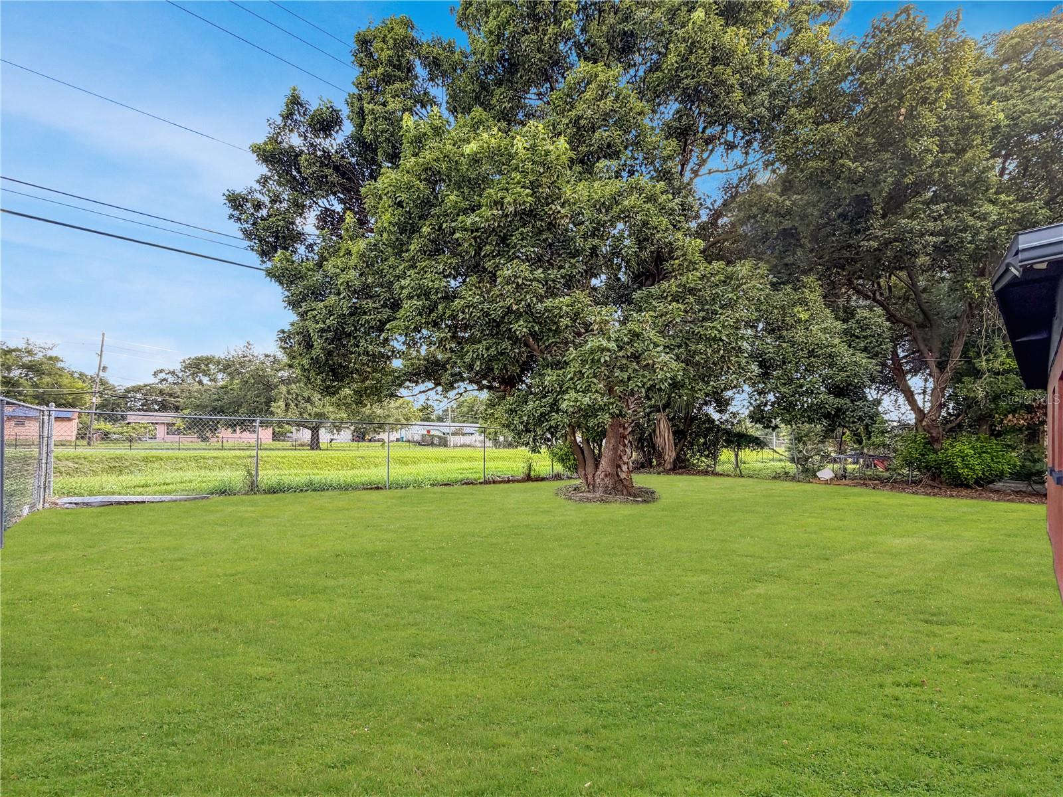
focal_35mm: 14
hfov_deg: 102.1
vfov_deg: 85.7
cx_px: 532
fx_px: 430
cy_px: 398
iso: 50
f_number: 2.2
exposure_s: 1/140
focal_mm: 2.22
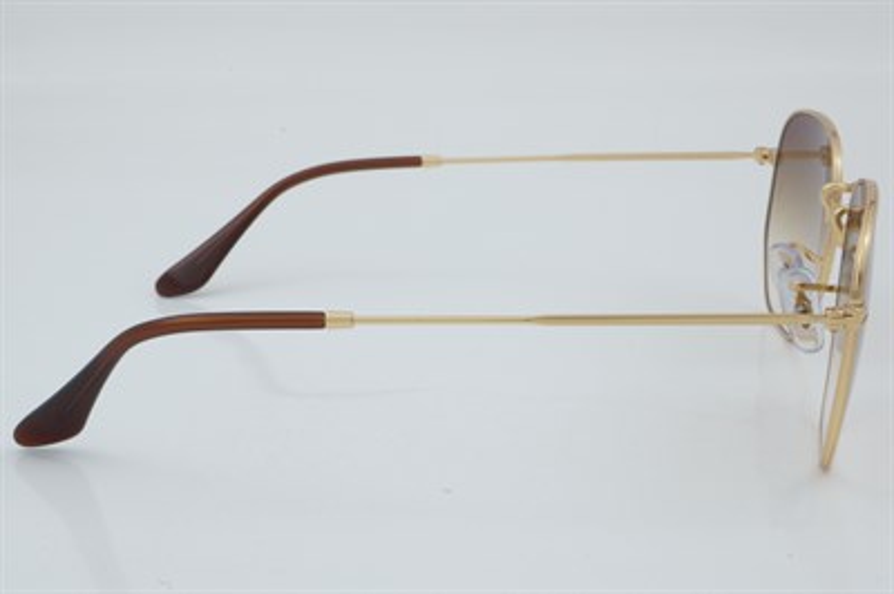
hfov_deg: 27.0
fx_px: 1861
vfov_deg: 18.2
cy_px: 297
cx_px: 447
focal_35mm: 75
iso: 100
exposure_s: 1/4
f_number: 29
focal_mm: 50
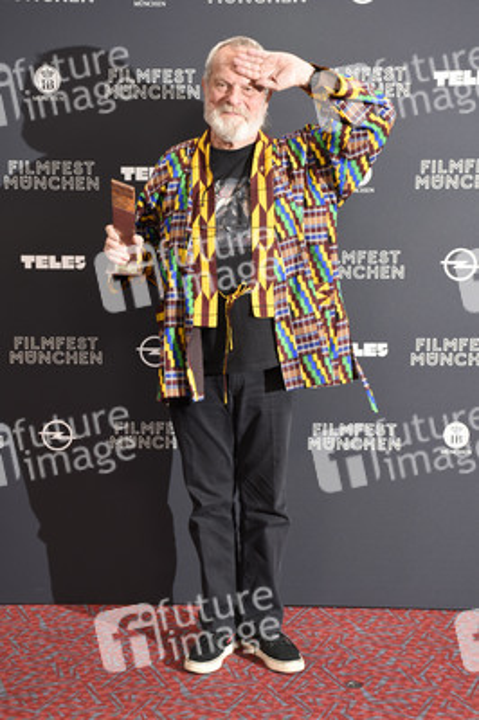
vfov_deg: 33.4
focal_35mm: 60
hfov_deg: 22.6
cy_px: 360
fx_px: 1199
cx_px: 240
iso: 640
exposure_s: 1/160
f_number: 6.3
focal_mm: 40
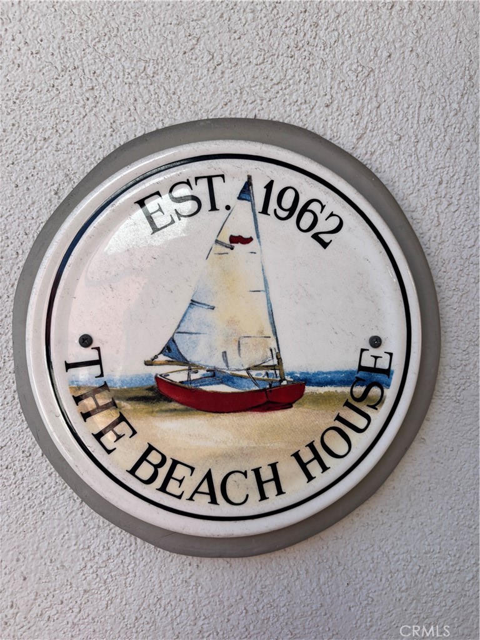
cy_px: 320
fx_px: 481
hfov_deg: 53.1
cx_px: 240
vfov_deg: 67.3
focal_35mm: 26
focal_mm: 5.96
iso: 50
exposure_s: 1/512
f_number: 1.6
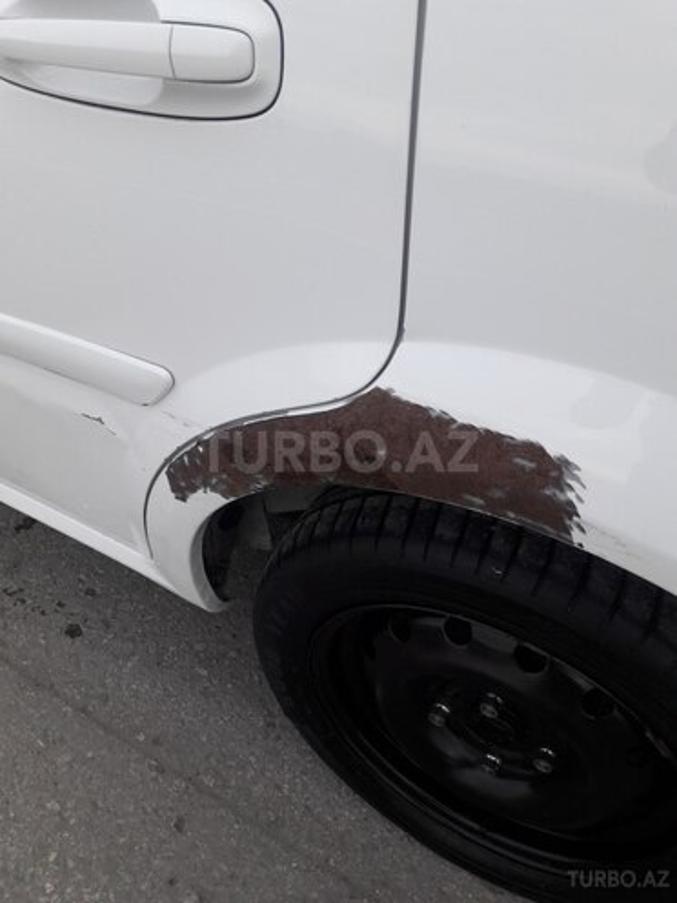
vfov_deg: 63.4
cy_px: 452
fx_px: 730
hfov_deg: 49.7
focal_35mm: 28
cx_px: 338
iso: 40
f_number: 1.9
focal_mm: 3.7
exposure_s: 1/164
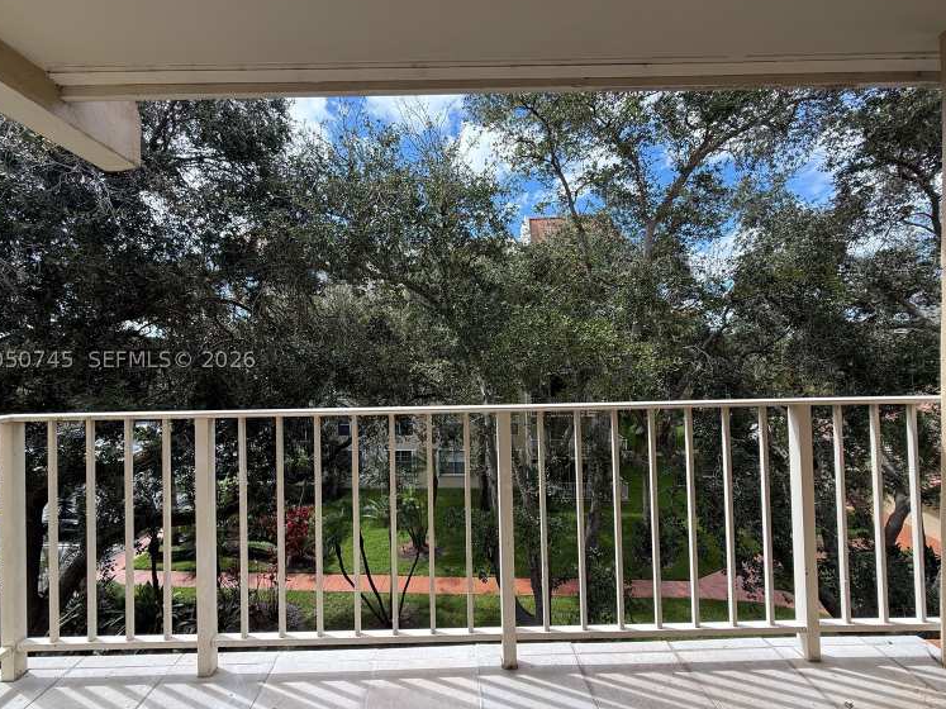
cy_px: 360
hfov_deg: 98.1
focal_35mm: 15
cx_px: 450
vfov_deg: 81.7
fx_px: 410
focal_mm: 2.22
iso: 64
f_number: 2.2
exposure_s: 1/486
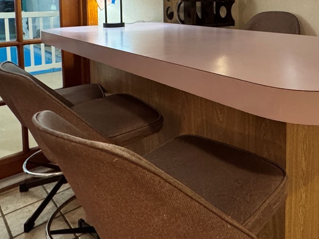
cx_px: 233
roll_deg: +0.6
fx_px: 304
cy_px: 22
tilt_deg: -3.6
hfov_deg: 53.2
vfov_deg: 39.6
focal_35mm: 33
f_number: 2.2
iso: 800
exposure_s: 1/60
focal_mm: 2.22
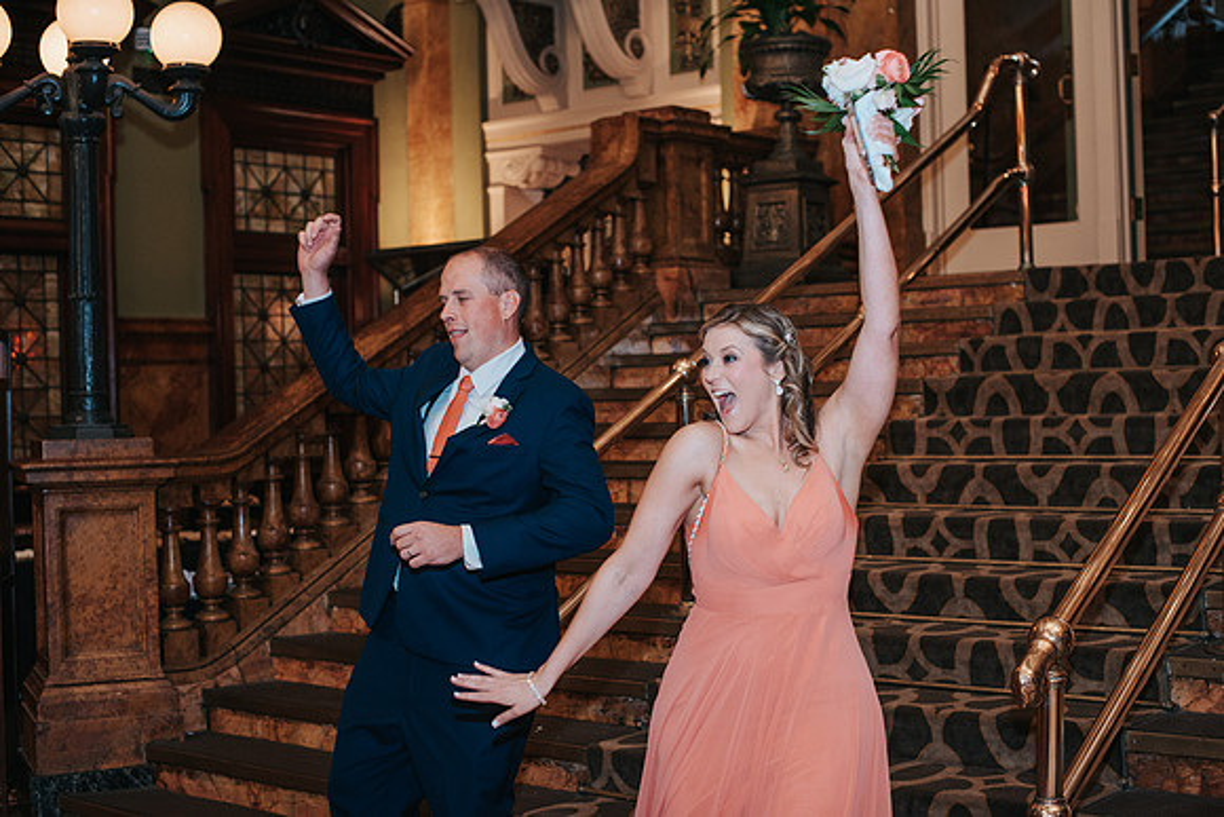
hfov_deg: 39.6
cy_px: 408
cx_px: 612
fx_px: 1700
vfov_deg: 27.0
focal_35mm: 50
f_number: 3.2
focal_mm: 50
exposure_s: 1/200
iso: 1000
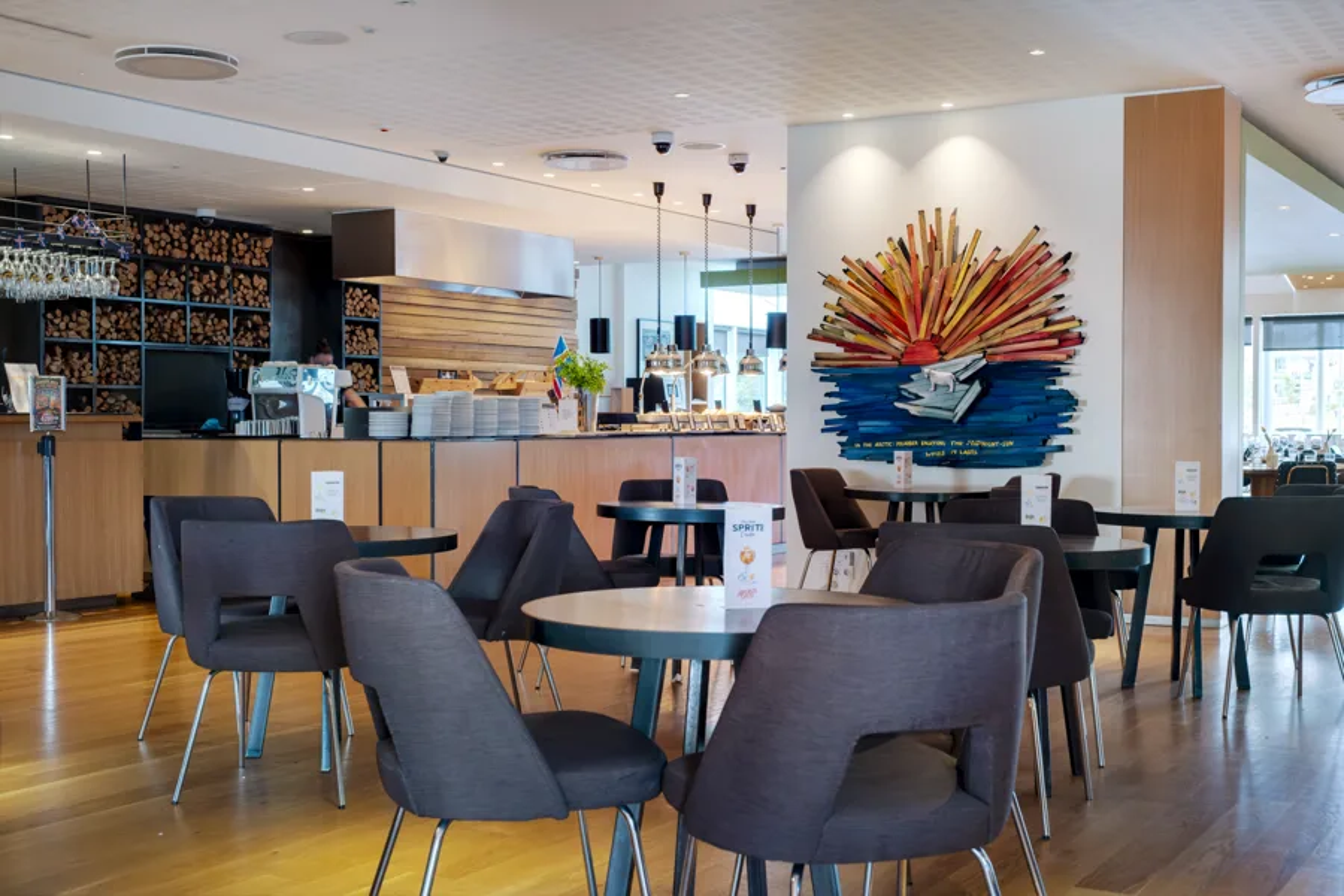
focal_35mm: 44
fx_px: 1643
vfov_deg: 30.5
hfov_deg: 44.5
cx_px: 672
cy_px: 448
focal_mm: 29.2
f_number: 5.6
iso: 5000
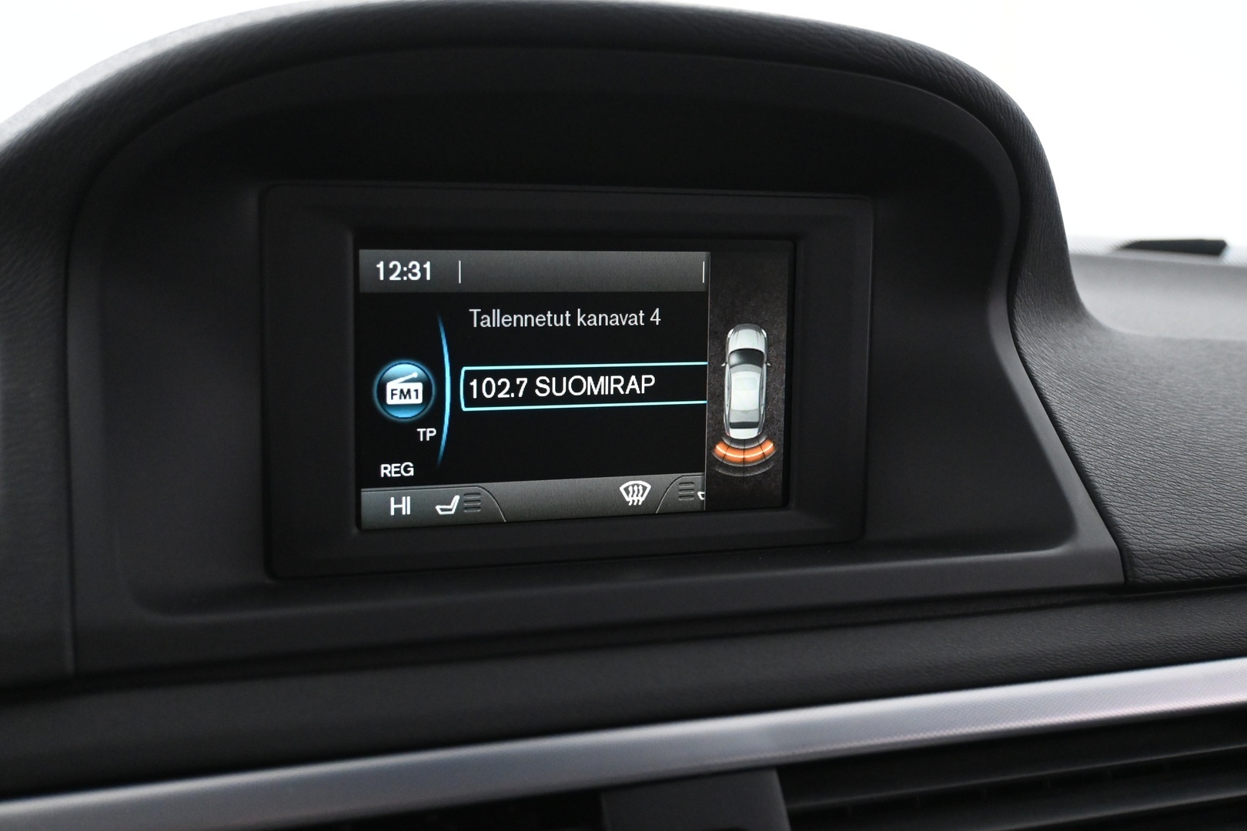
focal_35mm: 41
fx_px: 1429
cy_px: 416
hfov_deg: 47.2
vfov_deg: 32.4
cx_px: 624
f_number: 4.5
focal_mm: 27.5
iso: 3200
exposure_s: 1/60
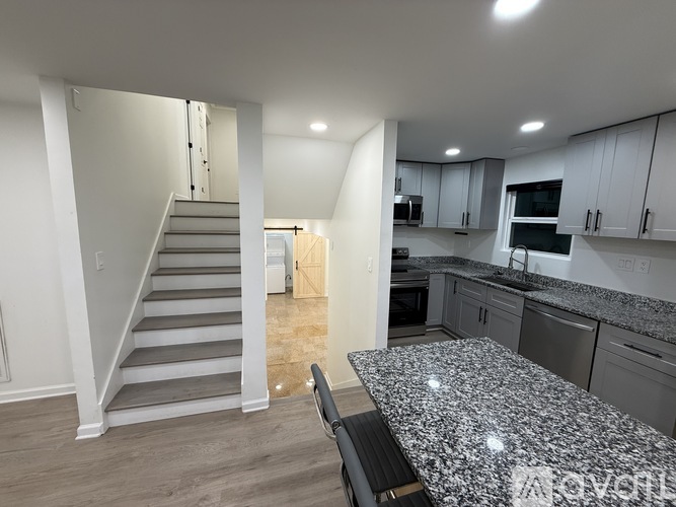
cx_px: 338
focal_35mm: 14
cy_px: 254
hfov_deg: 102.1
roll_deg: -2.0
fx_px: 273
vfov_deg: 85.7
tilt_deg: -7.1
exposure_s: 1/120
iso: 125
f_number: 2.2
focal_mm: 2.22
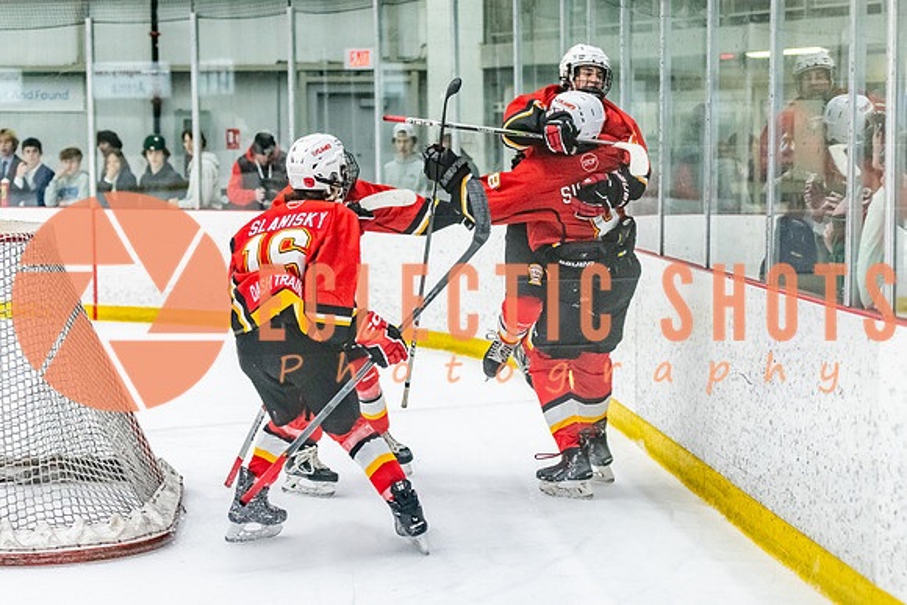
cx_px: 537
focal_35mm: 92
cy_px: 287
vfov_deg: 14.9
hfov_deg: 22.1
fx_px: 2318
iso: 3200
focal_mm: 70
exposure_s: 1/800
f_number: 2.8
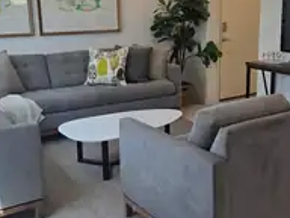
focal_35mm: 48
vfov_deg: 30.2
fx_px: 402
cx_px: 174
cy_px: 89
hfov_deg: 39.5
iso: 25
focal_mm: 5.4
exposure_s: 1/120
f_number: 1.8
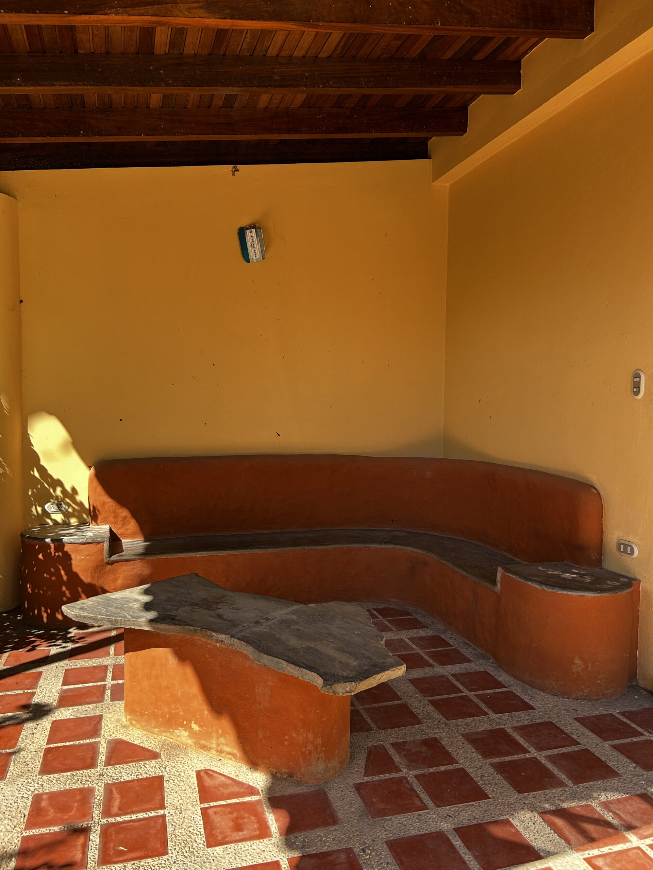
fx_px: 654
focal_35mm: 26
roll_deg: -1.2
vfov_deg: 67.3
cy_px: 435
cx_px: 326
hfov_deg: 53.1
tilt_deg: -2.8
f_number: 1.5
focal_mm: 5.7
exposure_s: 1/594
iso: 50
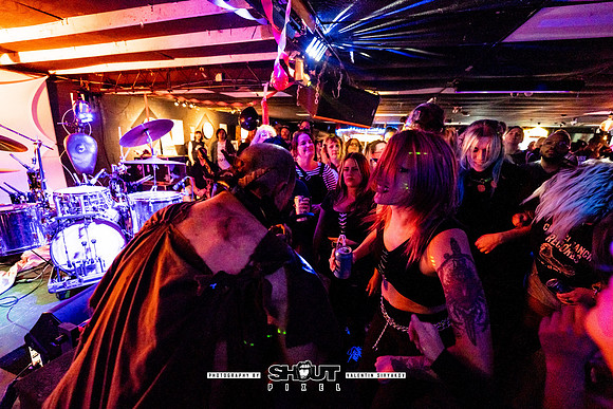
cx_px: 306
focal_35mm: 15
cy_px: 204
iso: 2500
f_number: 2.8
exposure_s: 1/200
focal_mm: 14
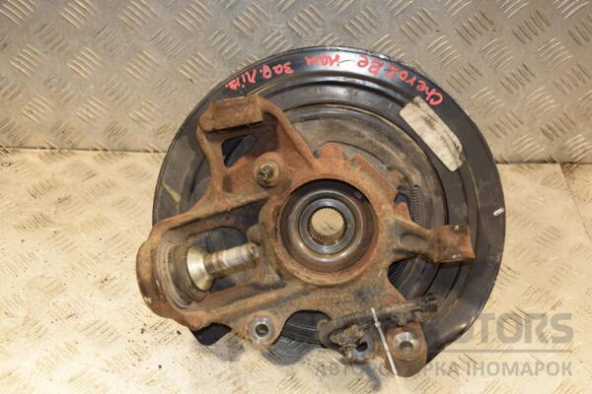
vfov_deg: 25.8
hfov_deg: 37.9
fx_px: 863
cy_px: 197
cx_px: 296
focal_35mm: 52
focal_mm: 35
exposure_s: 1/200
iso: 800
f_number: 5
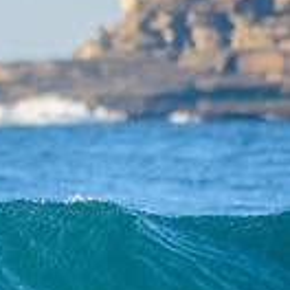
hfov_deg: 0.9
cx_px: -345
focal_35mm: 1874
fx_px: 17762
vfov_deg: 0.9
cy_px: 219
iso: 450
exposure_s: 1/2000
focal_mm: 500
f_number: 5.6
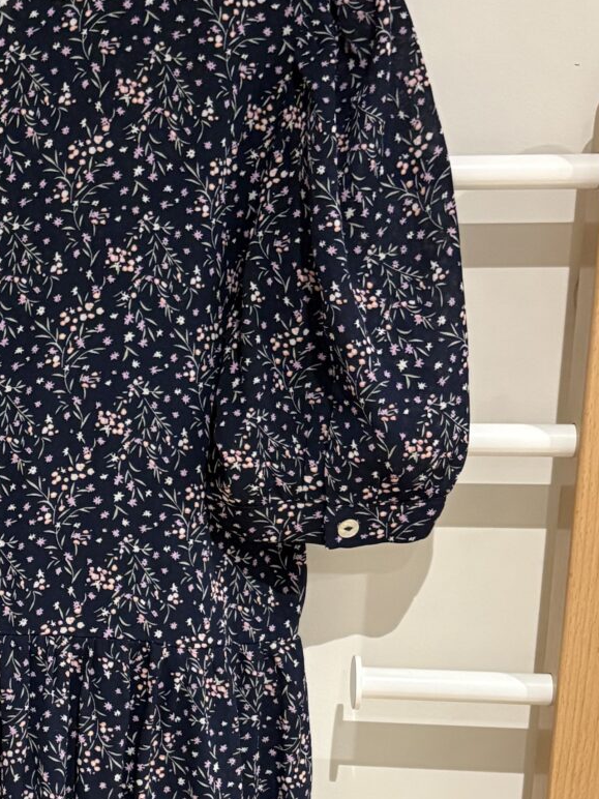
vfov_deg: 27.9
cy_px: 573
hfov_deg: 20.4
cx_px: -38
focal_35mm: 69
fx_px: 1592
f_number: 1.6
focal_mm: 5.96
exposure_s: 1/60
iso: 500
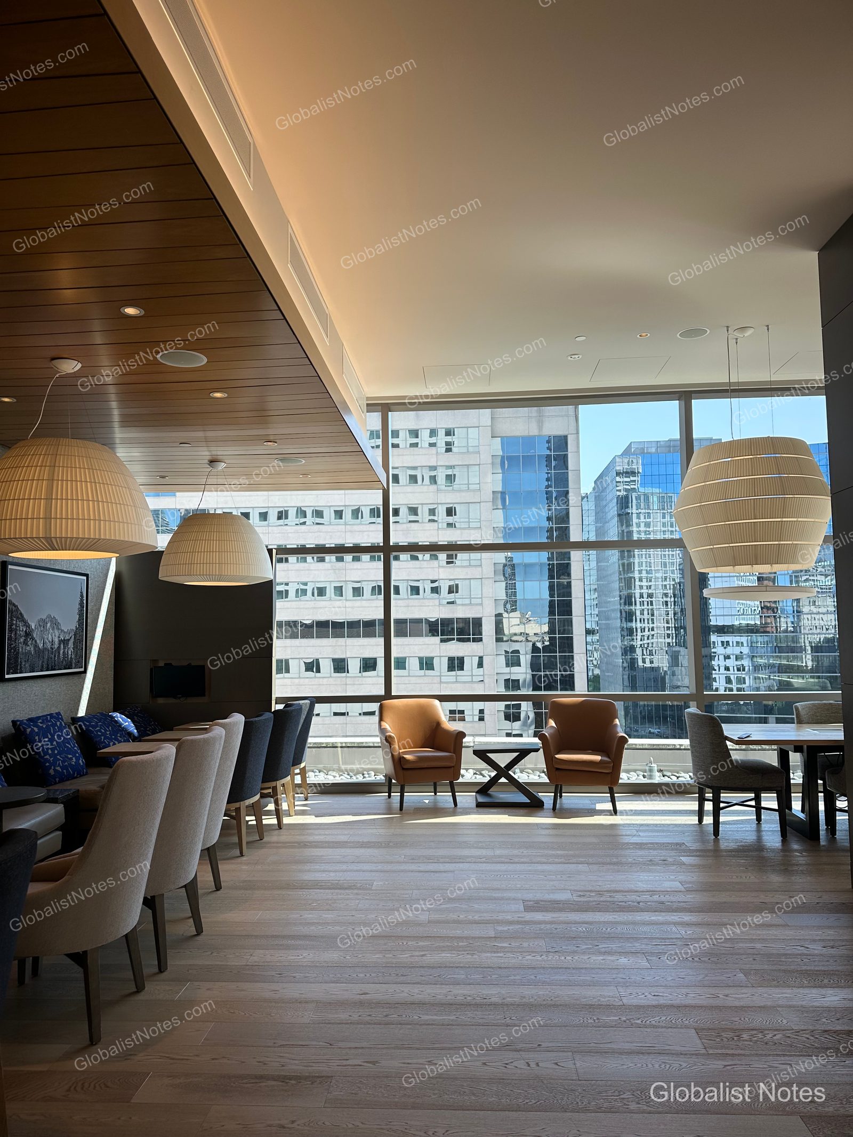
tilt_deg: +5.1
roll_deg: -0.7
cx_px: 426
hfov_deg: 56.8
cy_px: 568
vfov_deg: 71.6
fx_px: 788
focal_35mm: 24
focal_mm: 6.86
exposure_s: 1/750
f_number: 1.78
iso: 80
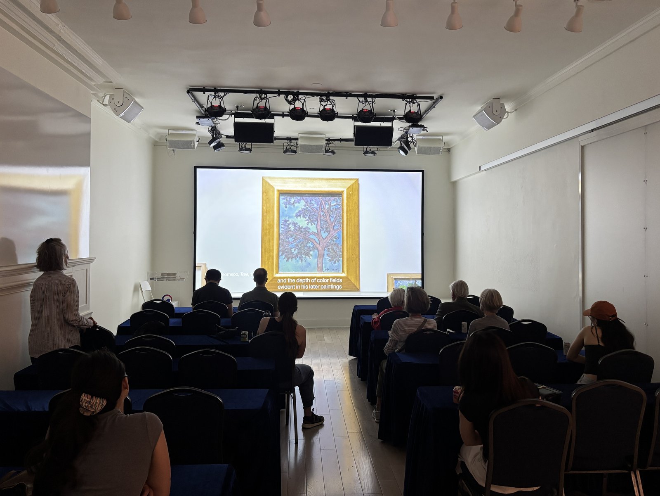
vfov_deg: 53.1
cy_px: 248
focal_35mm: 26
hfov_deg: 67.3
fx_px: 496
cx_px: 330
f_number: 1.6
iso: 250
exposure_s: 1/60
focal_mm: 5.96
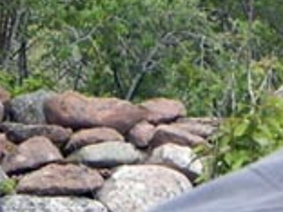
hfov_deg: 4.0
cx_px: -152
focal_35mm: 497
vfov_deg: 3.0
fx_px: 4063
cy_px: -154
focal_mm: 23
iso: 160
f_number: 5
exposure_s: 1/222
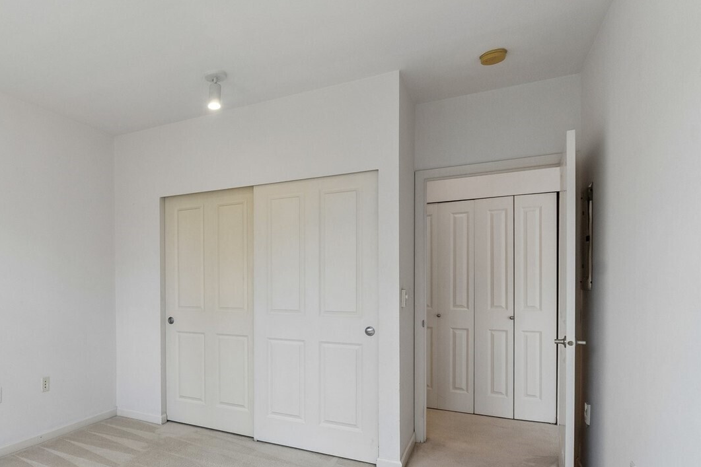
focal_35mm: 24
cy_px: 292
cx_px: 164
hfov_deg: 68.3
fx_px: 467
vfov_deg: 52.6
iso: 250
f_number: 9
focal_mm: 10
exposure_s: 1/30
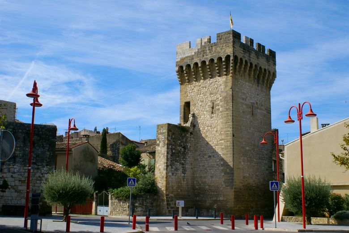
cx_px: 174
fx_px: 407
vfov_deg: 31.9
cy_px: 116
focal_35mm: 42
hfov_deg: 46.4
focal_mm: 28
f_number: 11
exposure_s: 1/250
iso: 100
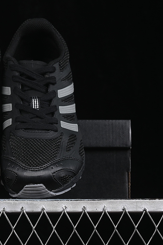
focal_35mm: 113
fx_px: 767
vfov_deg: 18.1
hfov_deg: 12.0
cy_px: 122
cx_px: 3
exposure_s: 1/60
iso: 160
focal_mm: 50
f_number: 6.3
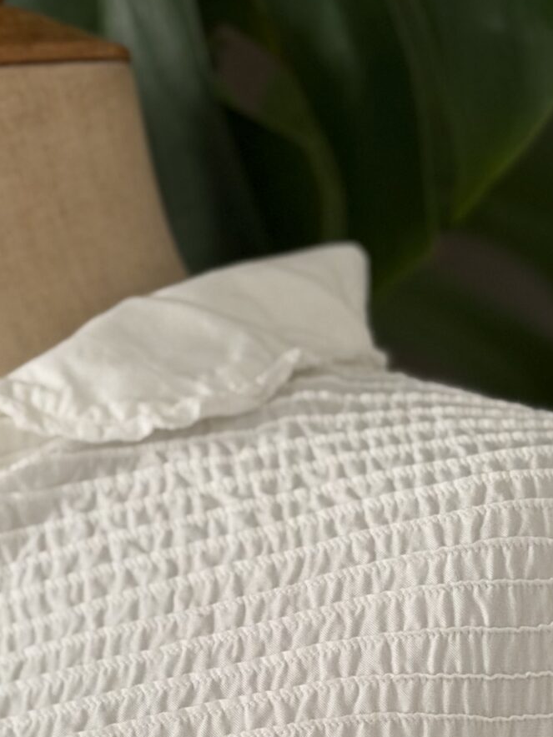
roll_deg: -0.3
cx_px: 40
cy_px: 709
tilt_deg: -3.9
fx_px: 2961
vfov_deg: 14.0
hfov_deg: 10.6
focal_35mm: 139
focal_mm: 6.76
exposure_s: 1/60
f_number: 1.78
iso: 250
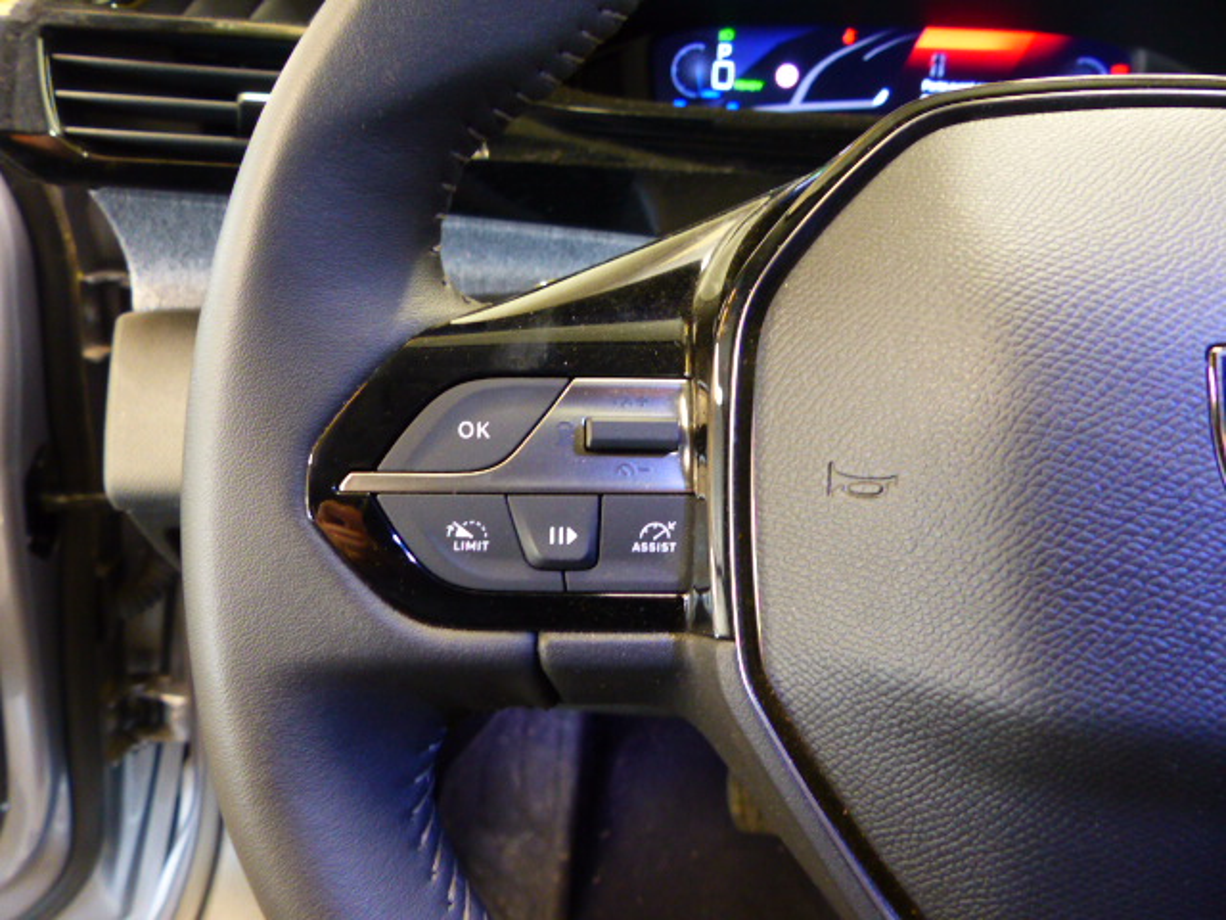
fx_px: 921
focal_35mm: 26
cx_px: 613
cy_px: 460
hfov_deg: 67.3
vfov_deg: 53.1
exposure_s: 1/8
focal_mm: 4.5
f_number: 2.8
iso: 400
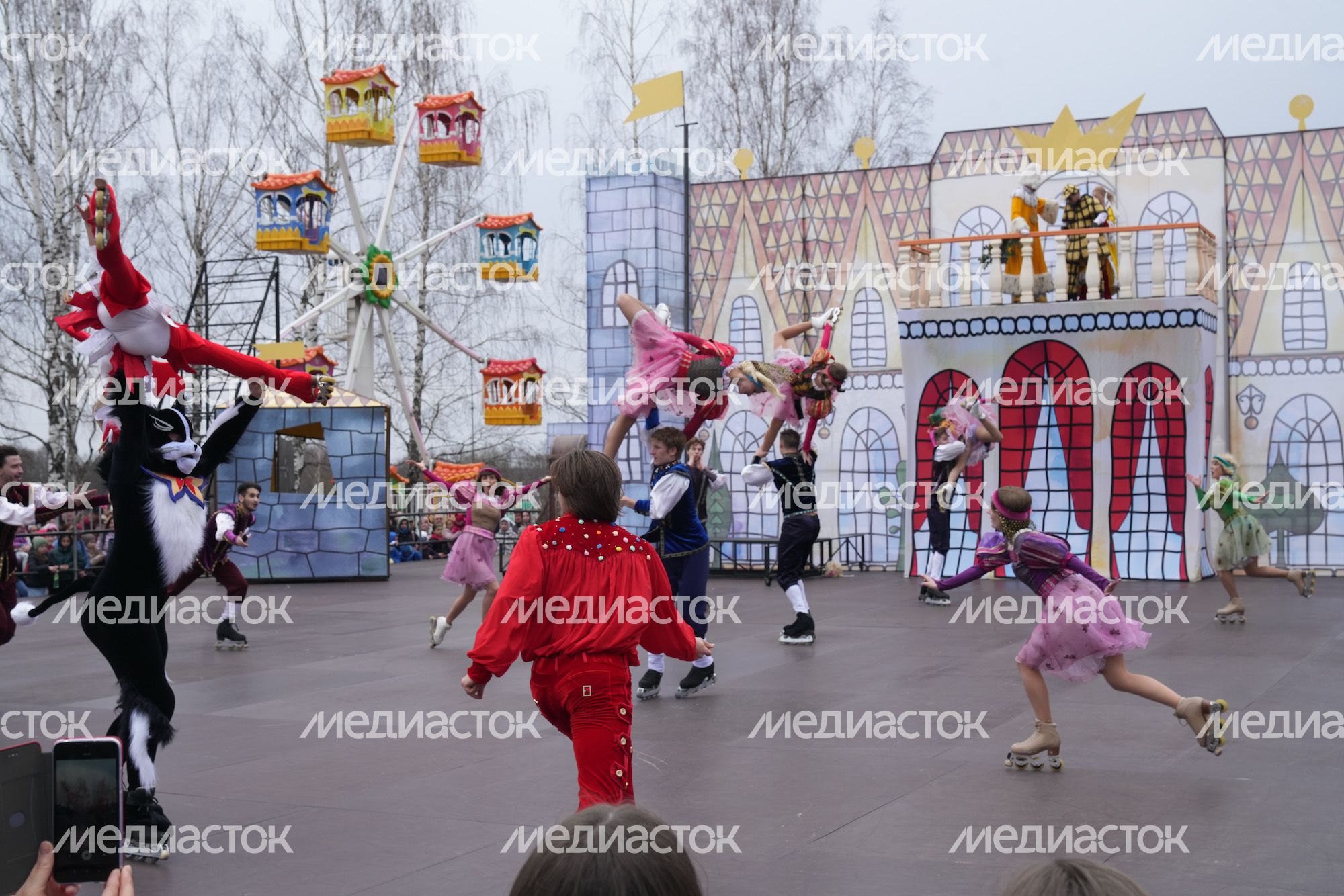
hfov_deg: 41.1
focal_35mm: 48
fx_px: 1792
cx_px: 672
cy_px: 448
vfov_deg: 28.1
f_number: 8
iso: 800
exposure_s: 1/640
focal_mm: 48
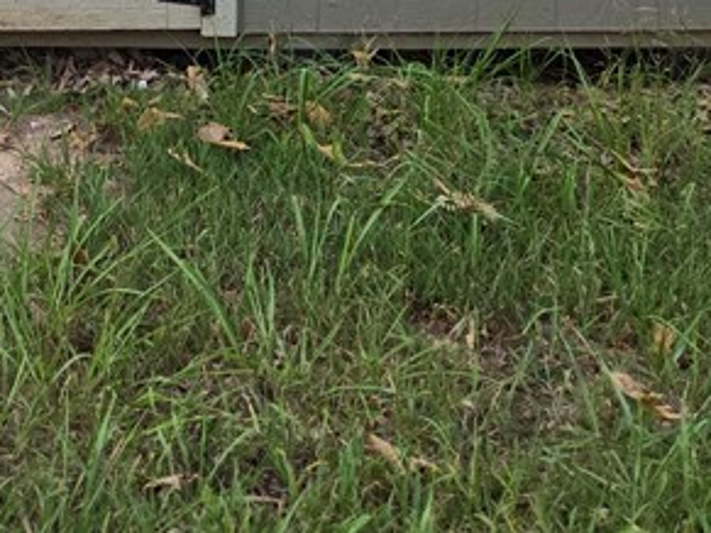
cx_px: -303
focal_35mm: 81
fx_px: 1663
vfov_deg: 16.5
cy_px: -279
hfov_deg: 21.0
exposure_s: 1/180
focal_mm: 5.4
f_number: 1.8
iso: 160
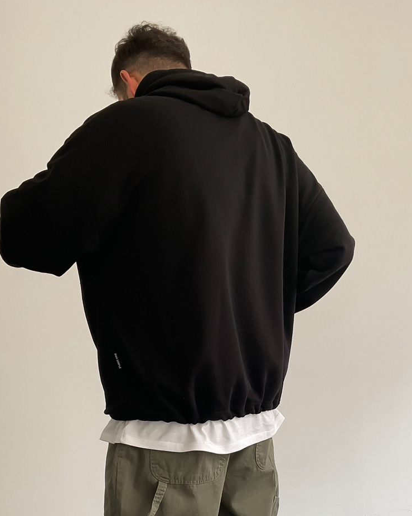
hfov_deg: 30.8
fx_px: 747
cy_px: 427
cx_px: 216
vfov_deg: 36.5
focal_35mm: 49
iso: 40
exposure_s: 1/120
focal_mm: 3
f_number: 1.8
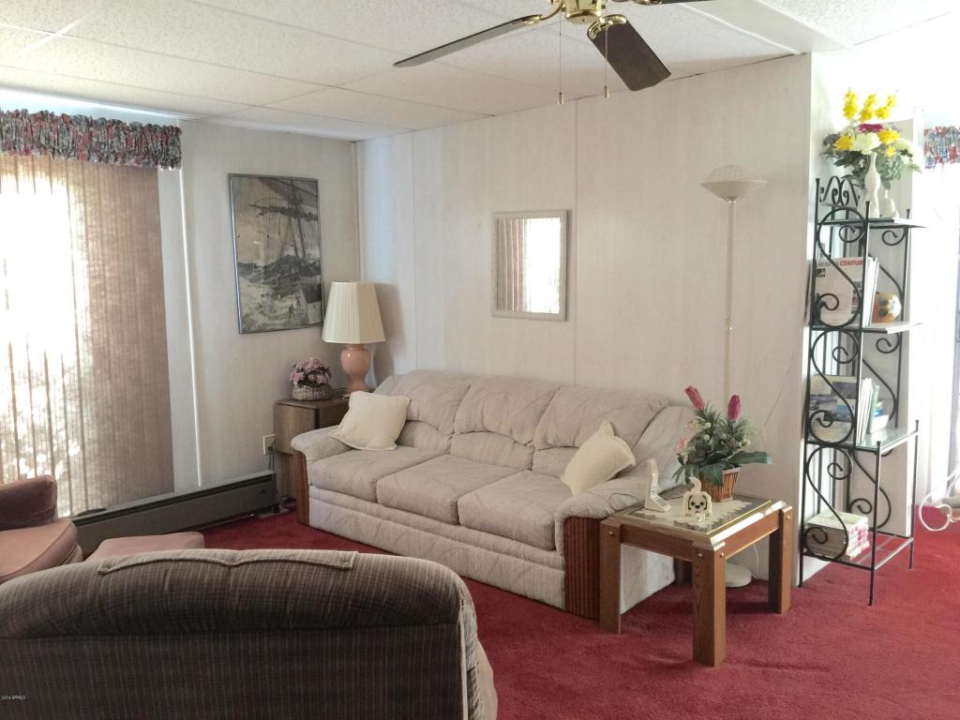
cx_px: 480
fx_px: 804
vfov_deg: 48.2
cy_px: 360
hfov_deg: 61.7
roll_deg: +0.6
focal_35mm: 29
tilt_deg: -7.1
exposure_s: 1/10
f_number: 2.2
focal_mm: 4.15
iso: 100
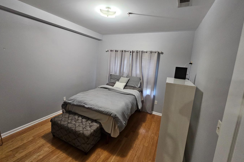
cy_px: 75
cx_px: 115
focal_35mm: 15
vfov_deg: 77.2
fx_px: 102
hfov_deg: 100.3
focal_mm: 2.2
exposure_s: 1/30
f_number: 2.2
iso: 500
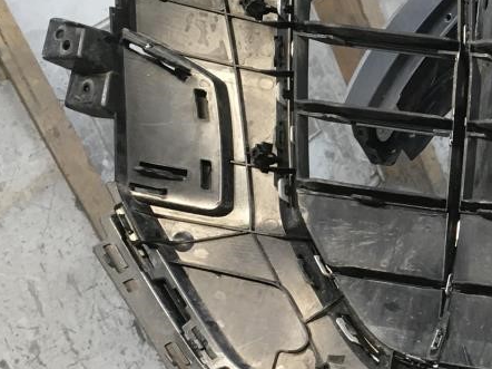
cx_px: 582
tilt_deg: -28.3
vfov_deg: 17.6
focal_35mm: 84
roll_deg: +17.1
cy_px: 192
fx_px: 1193
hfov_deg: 21.7
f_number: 2.2
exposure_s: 1/30
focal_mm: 4.15
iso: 80
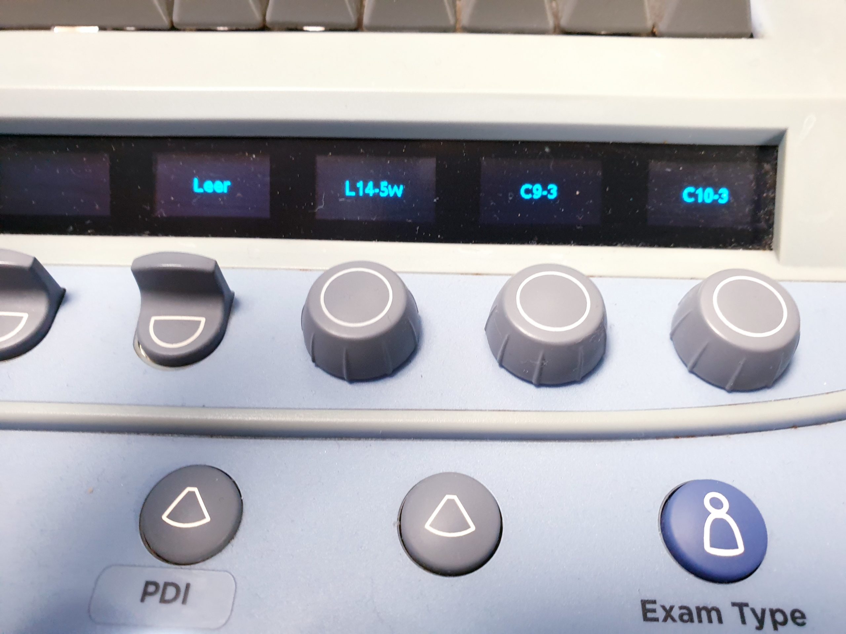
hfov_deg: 67.3
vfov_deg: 53.1
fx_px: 635
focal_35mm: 26
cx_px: 423
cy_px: 317
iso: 250
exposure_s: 1/27
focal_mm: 4.3
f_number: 2.4
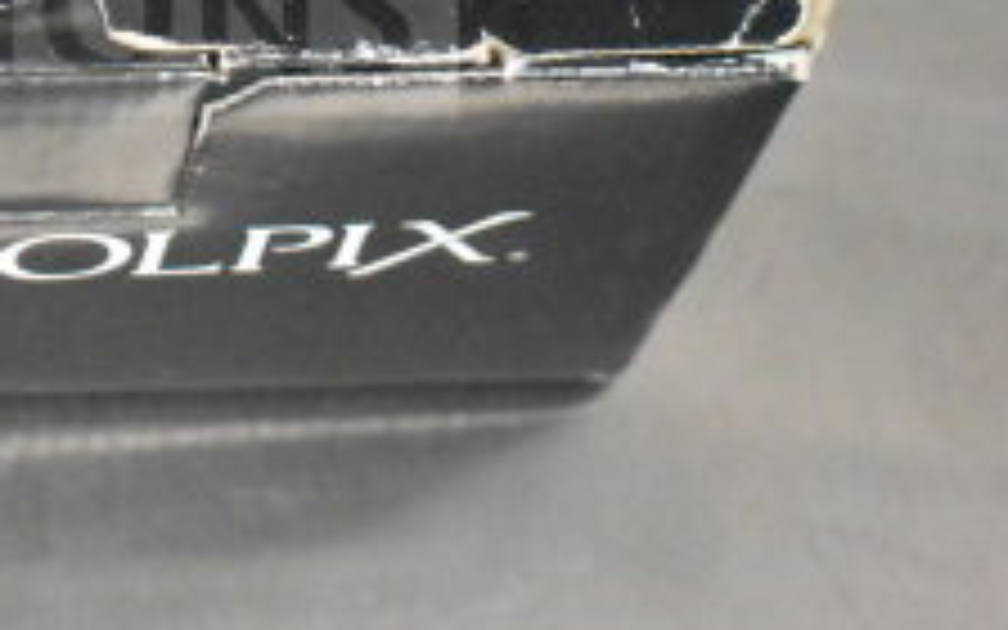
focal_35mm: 150
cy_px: -241
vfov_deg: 8.6
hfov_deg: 13.7
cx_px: -50
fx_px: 4121
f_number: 4.8
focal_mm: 36
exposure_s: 1/60
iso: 16000
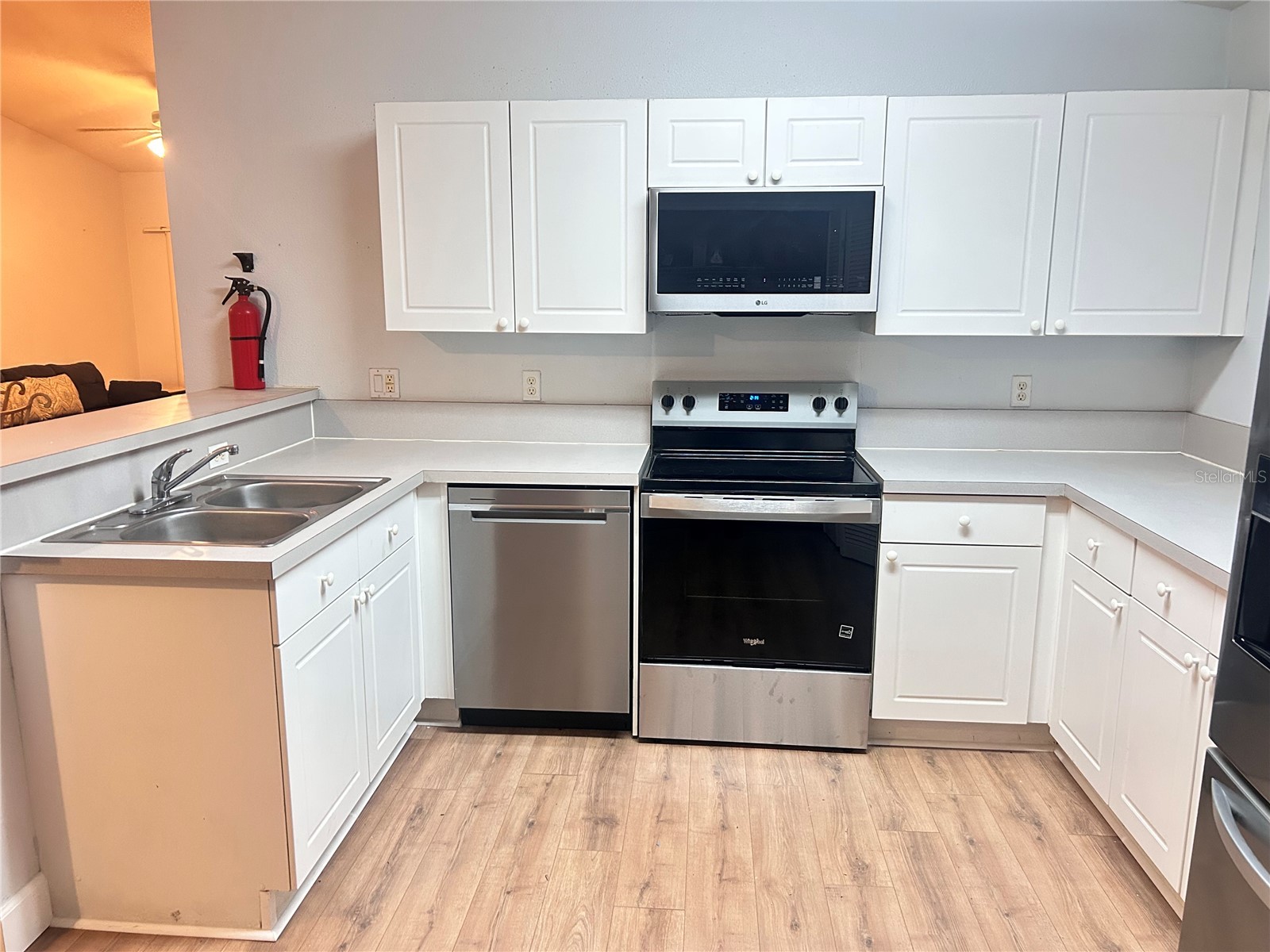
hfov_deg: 67.3
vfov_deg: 53.1
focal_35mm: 26
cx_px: 635
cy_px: 476
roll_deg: -0.1
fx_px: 954
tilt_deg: -11.2
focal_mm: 5.7
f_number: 1.5
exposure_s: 1/60
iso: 500
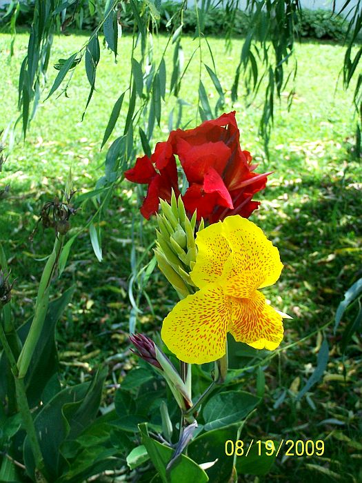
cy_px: 242
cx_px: 181
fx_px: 934
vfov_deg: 29.0
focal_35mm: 67
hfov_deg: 21.9
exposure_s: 1/350
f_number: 3.2
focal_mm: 11.1
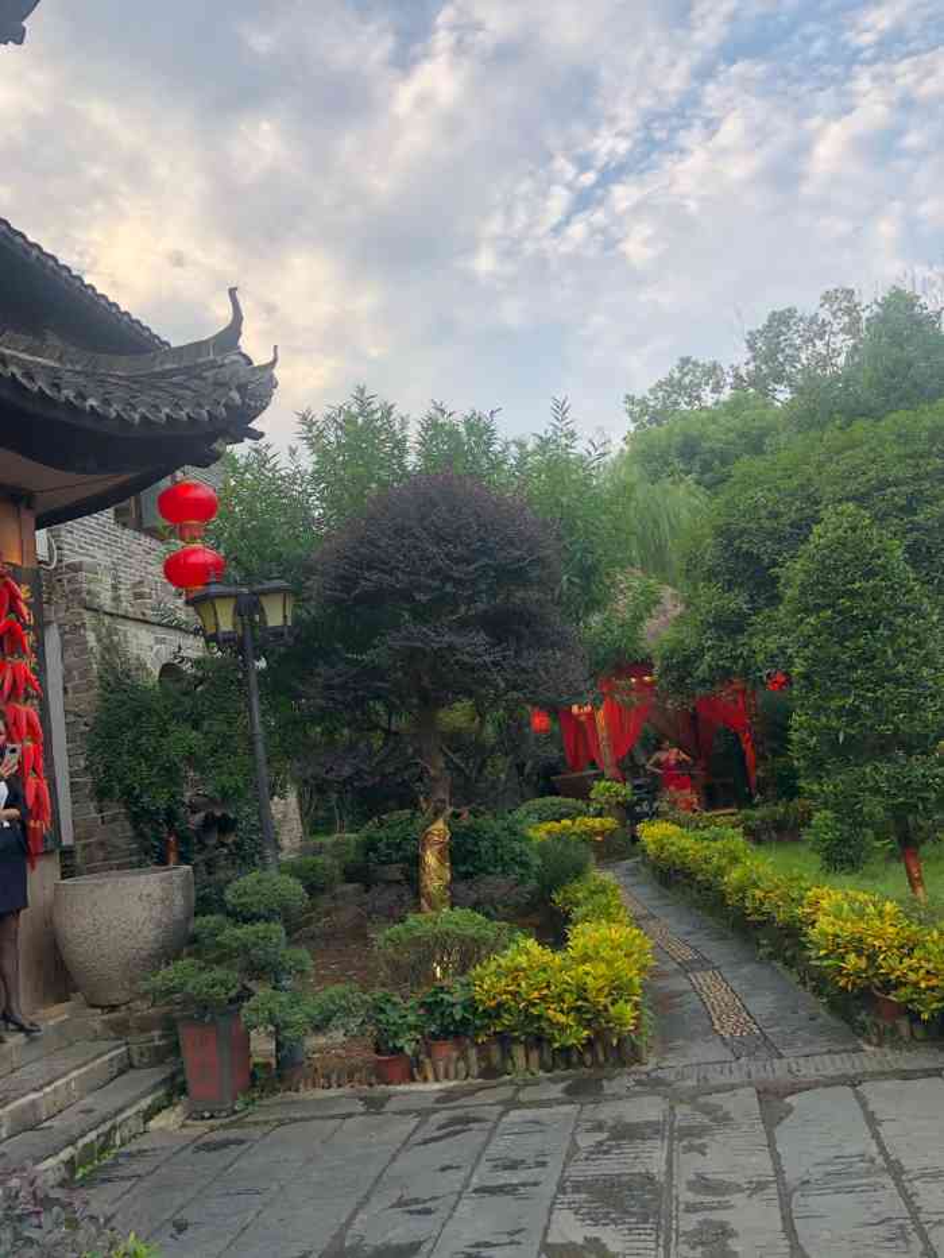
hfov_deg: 49.8
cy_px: 629
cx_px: 472
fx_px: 1018
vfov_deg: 63.4
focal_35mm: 28
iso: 20
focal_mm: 4
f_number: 1.8
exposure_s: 1/353
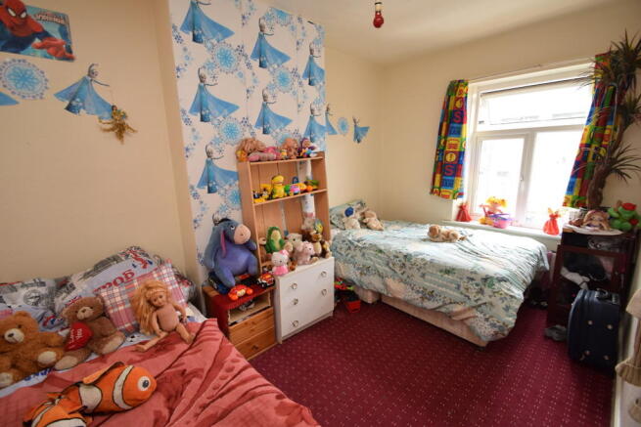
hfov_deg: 100.4
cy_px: 214
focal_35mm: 15
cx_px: 320
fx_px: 267
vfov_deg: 77.4
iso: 800
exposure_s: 1/100
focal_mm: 10
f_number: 5
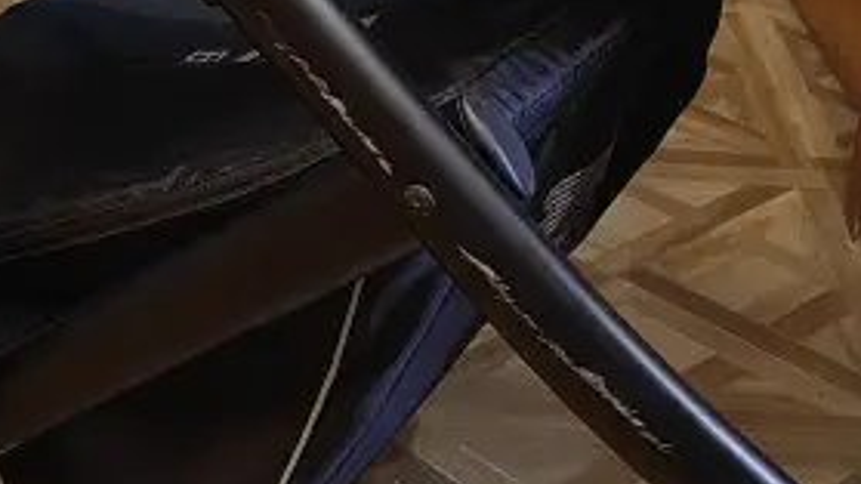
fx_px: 1804
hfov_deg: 26.6
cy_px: -9
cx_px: 252
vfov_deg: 15.0
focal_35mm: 79
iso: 2000
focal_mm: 5.52
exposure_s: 1/25
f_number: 1.9
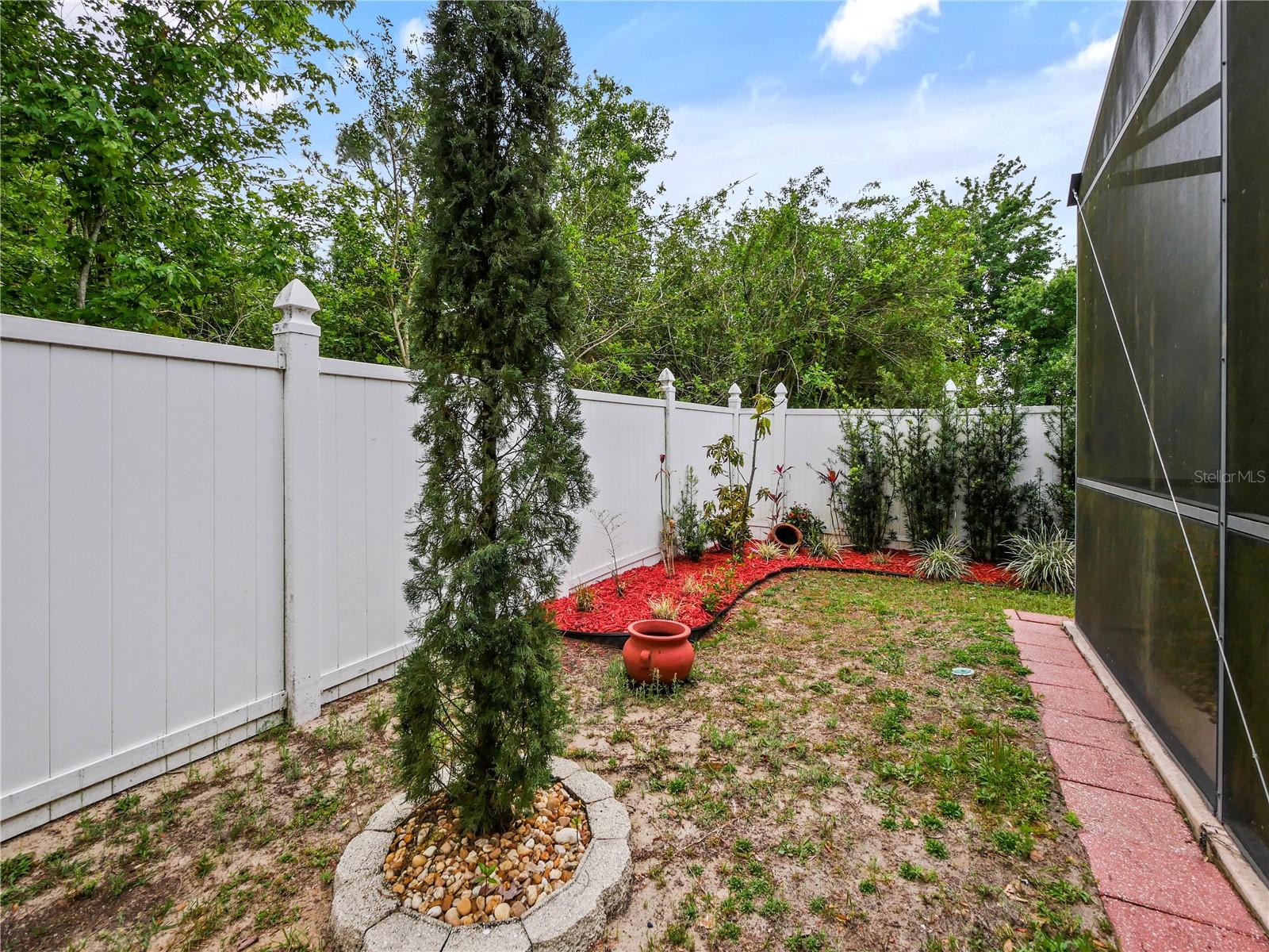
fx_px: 513
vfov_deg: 85.7
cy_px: 476
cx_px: 634
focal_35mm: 14
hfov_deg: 102.1
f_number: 7.1
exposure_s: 1/320
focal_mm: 7
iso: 200
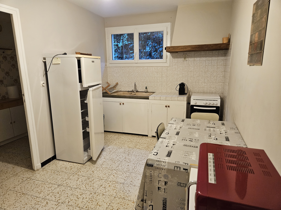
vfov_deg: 58.9
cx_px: 140
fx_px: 187
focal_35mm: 23
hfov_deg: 73.9
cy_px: 105
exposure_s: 1/120
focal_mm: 5.4
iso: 400
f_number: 1.8
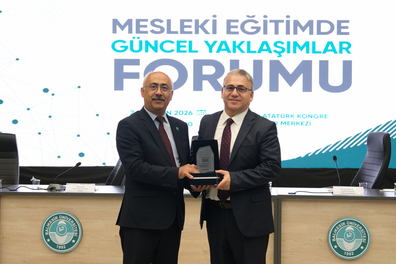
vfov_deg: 19.5
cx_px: 198
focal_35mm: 70
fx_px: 770
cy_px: 132
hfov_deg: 28.8
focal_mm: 46.6
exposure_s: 1/52
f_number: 4
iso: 1250
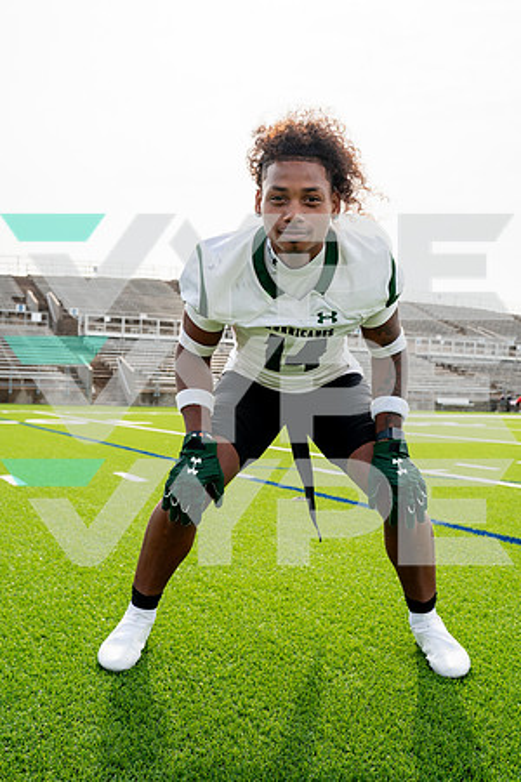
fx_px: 760
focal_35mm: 35
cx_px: 260
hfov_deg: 37.9
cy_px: 391
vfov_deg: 54.4
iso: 100
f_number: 5.6
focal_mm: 35
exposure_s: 1/500
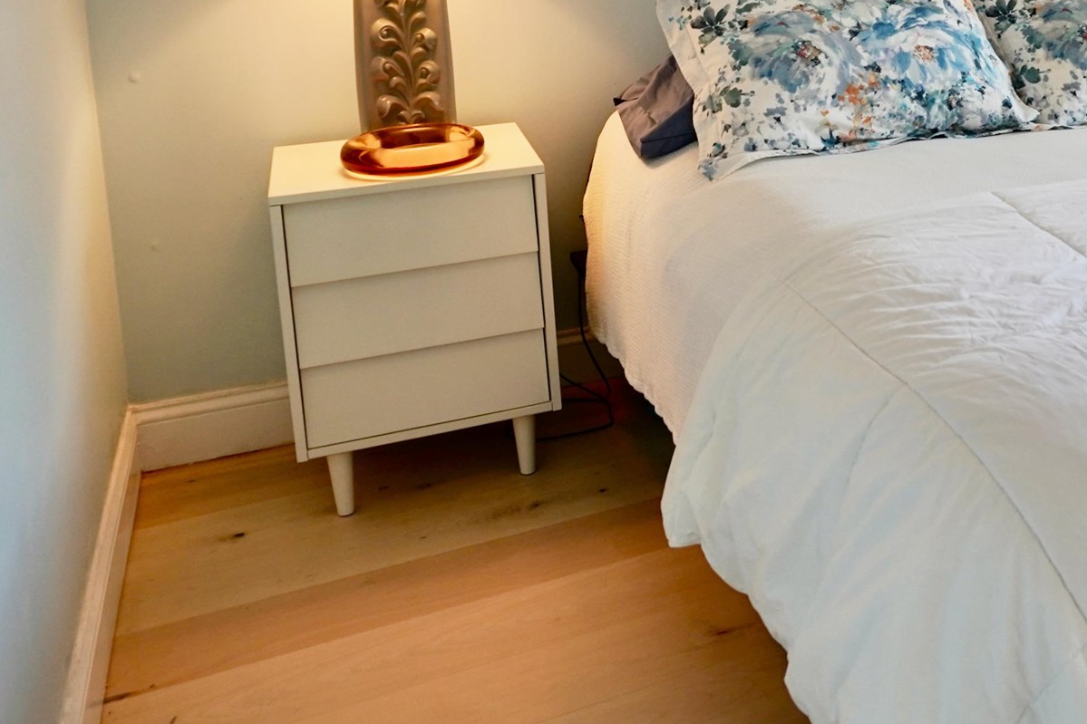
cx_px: 1117
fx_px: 1238
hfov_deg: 40.7
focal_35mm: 41
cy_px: 20
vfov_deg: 30.6
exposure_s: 1/160
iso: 400
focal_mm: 16
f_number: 4
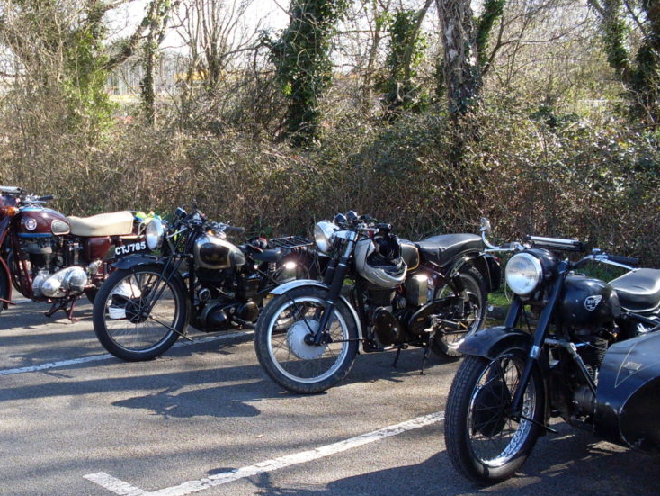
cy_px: 305
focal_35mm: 53
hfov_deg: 35.8
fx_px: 1011
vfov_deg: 27.5
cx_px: 218
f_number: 2.8
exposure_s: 1/250
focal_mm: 6.3
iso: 80
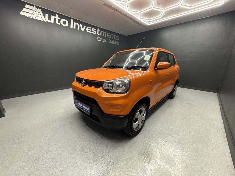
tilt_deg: -14.1
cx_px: 118
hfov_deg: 102.1
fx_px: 95
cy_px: 88
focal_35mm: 14
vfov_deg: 85.7
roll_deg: -0.6
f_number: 2.2
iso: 250
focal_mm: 2.22
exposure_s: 1/100
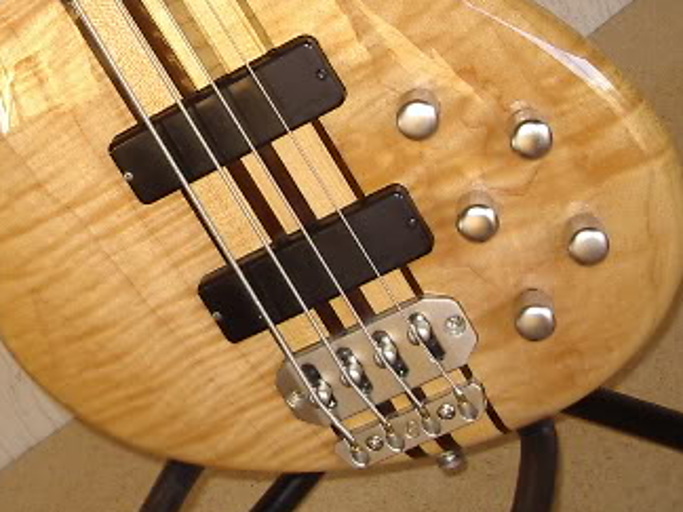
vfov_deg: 19.3
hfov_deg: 25.6
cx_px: 150
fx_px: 1480
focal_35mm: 75
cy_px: 65
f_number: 2.6
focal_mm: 5.8
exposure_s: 1/60
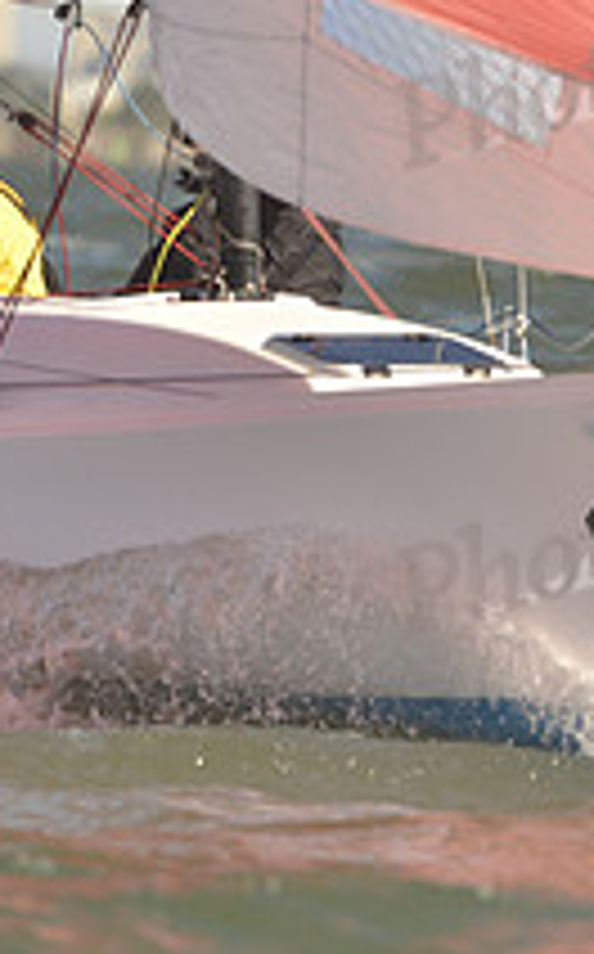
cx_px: 166
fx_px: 22466
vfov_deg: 2.4
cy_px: 349
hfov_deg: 1.5
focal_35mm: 865
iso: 200
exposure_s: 1/1000
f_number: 5.6
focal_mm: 310
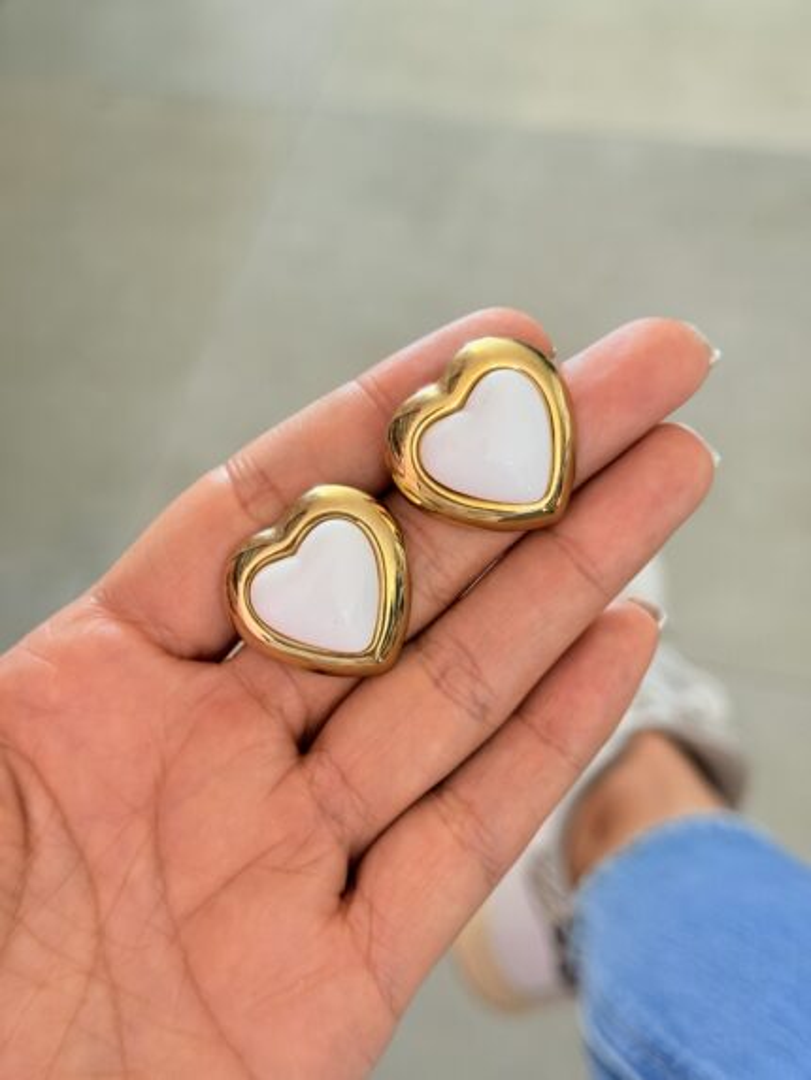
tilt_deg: -51.5
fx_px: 1499
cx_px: 406
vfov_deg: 39.6
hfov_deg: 30.3
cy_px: 540
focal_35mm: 48
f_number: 1.78
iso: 125
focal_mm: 6.76
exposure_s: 1/60
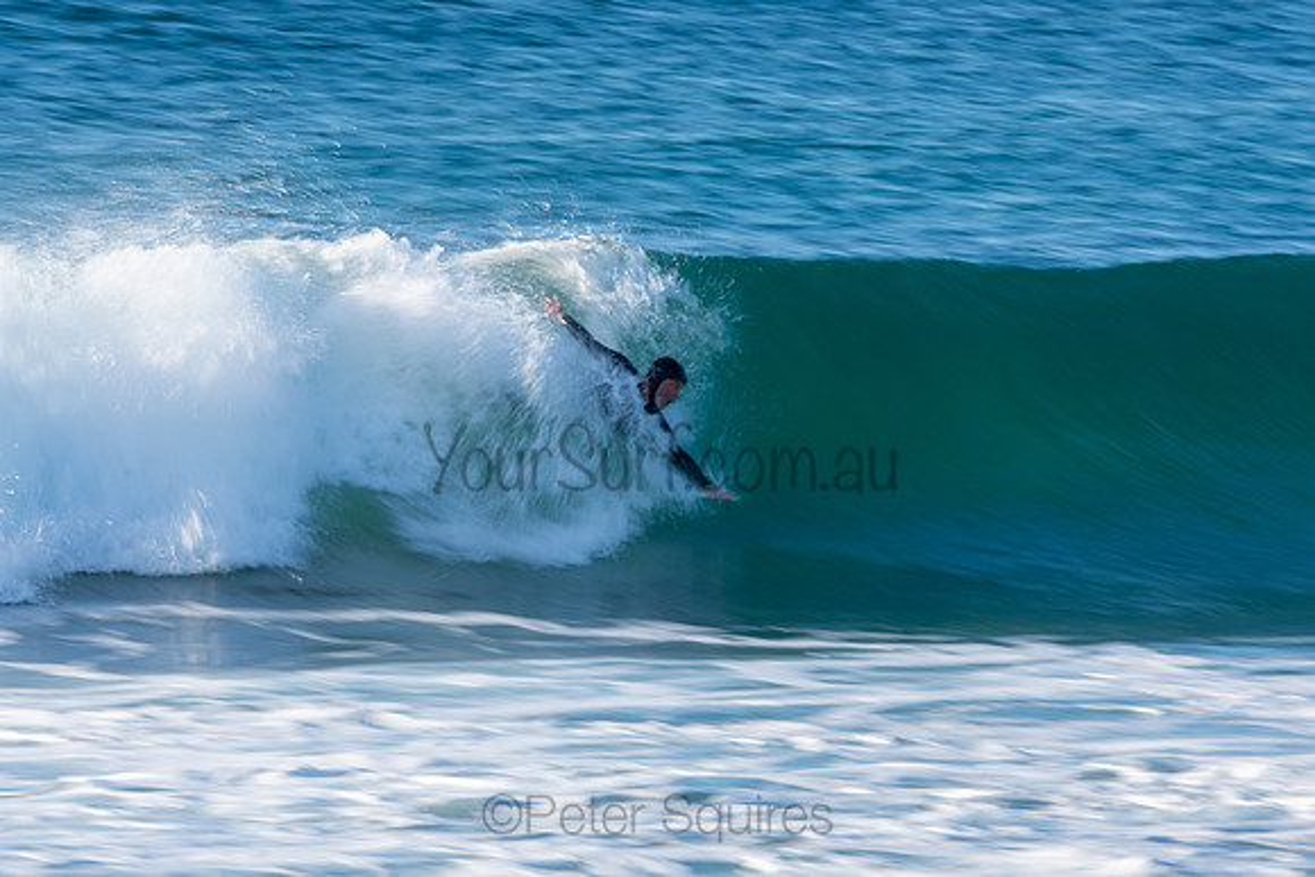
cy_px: 438
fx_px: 27401
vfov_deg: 1.8
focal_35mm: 750
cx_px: 658
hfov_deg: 2.7
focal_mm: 500
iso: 100
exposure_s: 1/25
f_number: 18
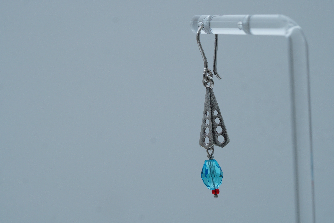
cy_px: 112
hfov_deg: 15.2
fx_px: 1252
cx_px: 167
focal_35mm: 135
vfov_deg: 10.2
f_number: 7.1
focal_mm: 90
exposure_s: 1/80
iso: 160
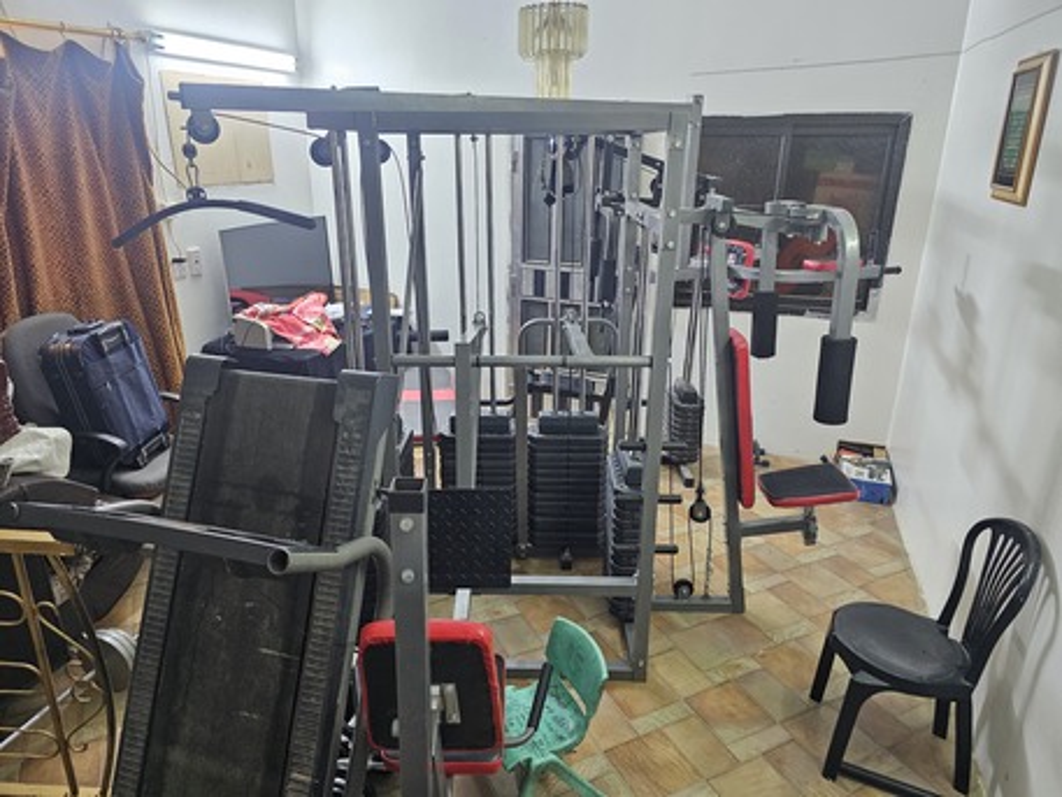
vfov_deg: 58.9
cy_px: 398
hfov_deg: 73.9
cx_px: 531
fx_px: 706
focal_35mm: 23
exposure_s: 1/120
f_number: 1.7
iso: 500
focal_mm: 6.3
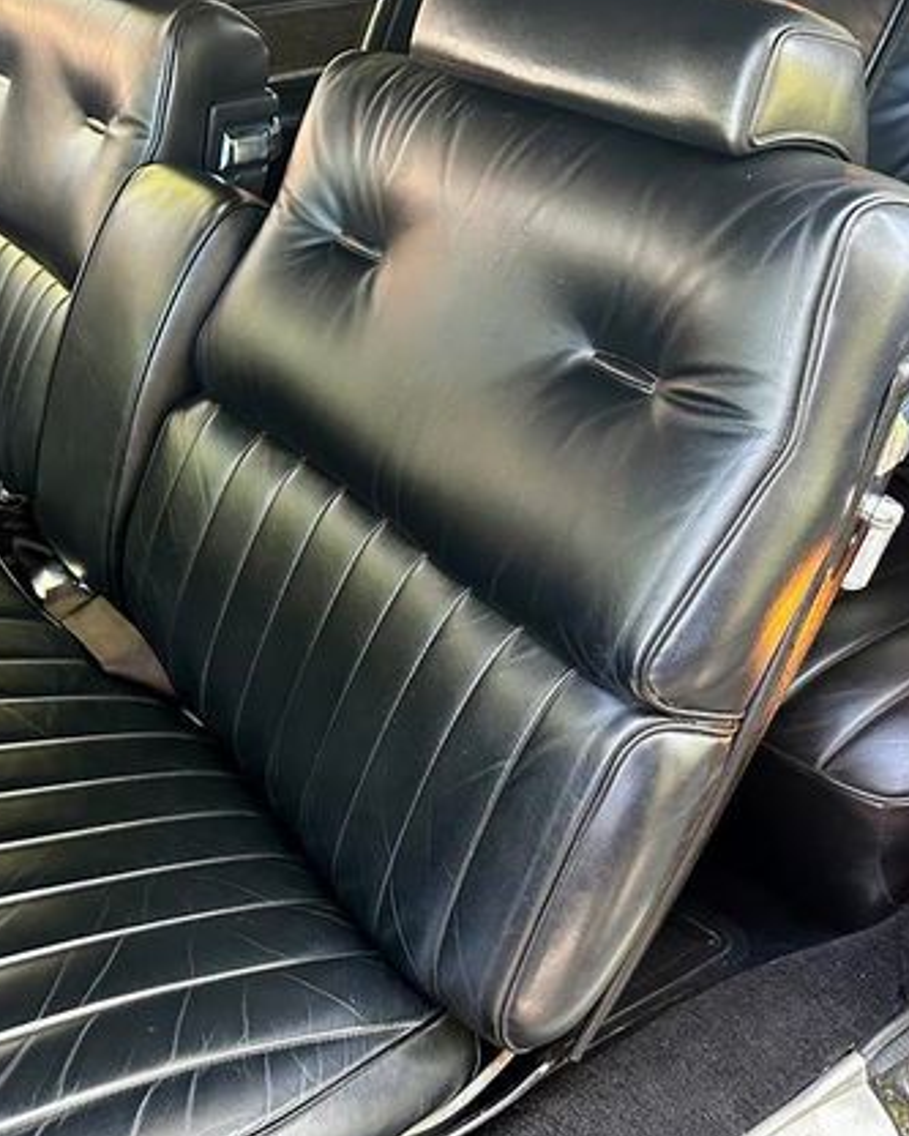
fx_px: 1210
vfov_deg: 50.2
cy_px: 601
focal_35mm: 36
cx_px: 262
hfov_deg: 40.3
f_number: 1.78
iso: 640
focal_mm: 6.86
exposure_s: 1/60
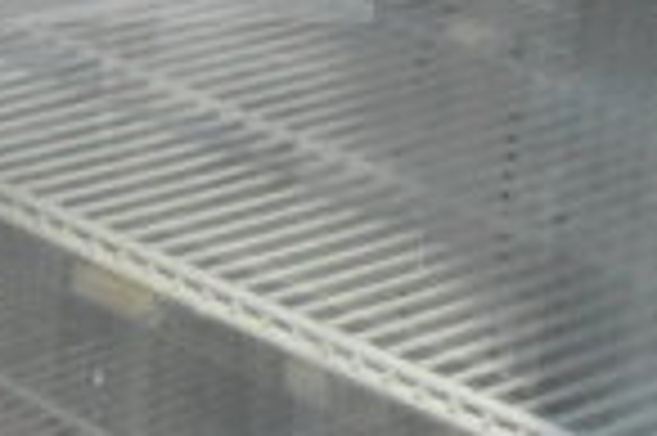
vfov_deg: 7.9
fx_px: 3081
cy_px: -335
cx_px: -135
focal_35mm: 169
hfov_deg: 11.9
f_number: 6.3
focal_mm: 18
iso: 6400
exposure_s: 1/160
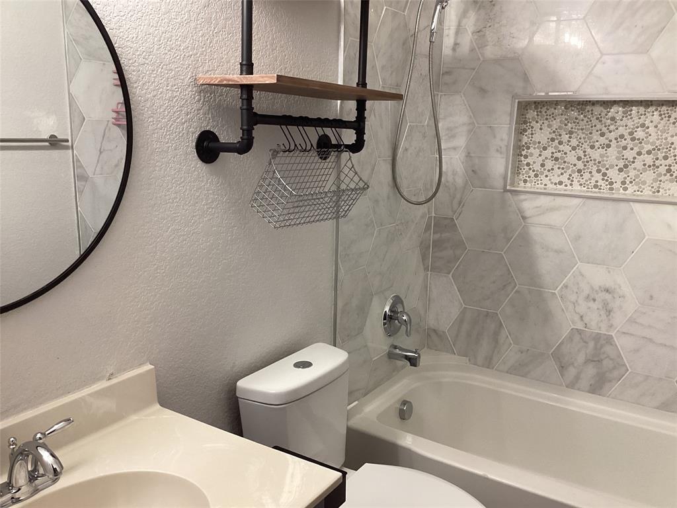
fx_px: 606
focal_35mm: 31
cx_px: 338
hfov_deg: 58.4
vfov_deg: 45.4
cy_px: 254
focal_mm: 3.3
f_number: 2.4
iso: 200
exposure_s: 1/60
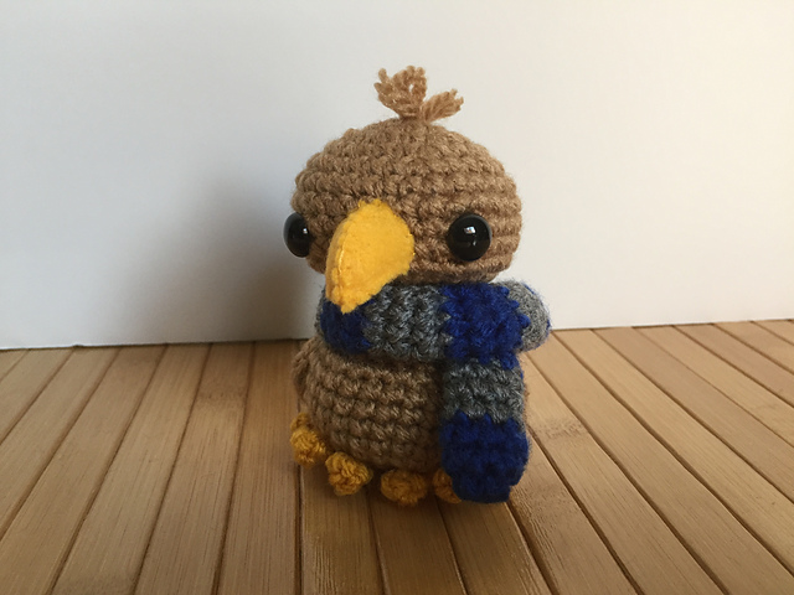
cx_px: 397
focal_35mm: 29
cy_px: 298
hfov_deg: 61.7
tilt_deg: -19.1
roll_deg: +0.9
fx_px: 665
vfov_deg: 48.2
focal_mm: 4.15
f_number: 2.2
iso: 50
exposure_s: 1/30
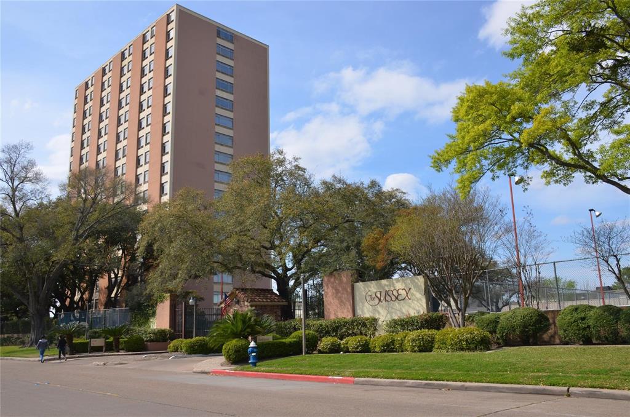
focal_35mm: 30
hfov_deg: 62.0
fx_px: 524
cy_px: 208
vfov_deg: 43.4
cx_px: 315
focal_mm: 20
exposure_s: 1/250
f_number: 7.1
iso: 100
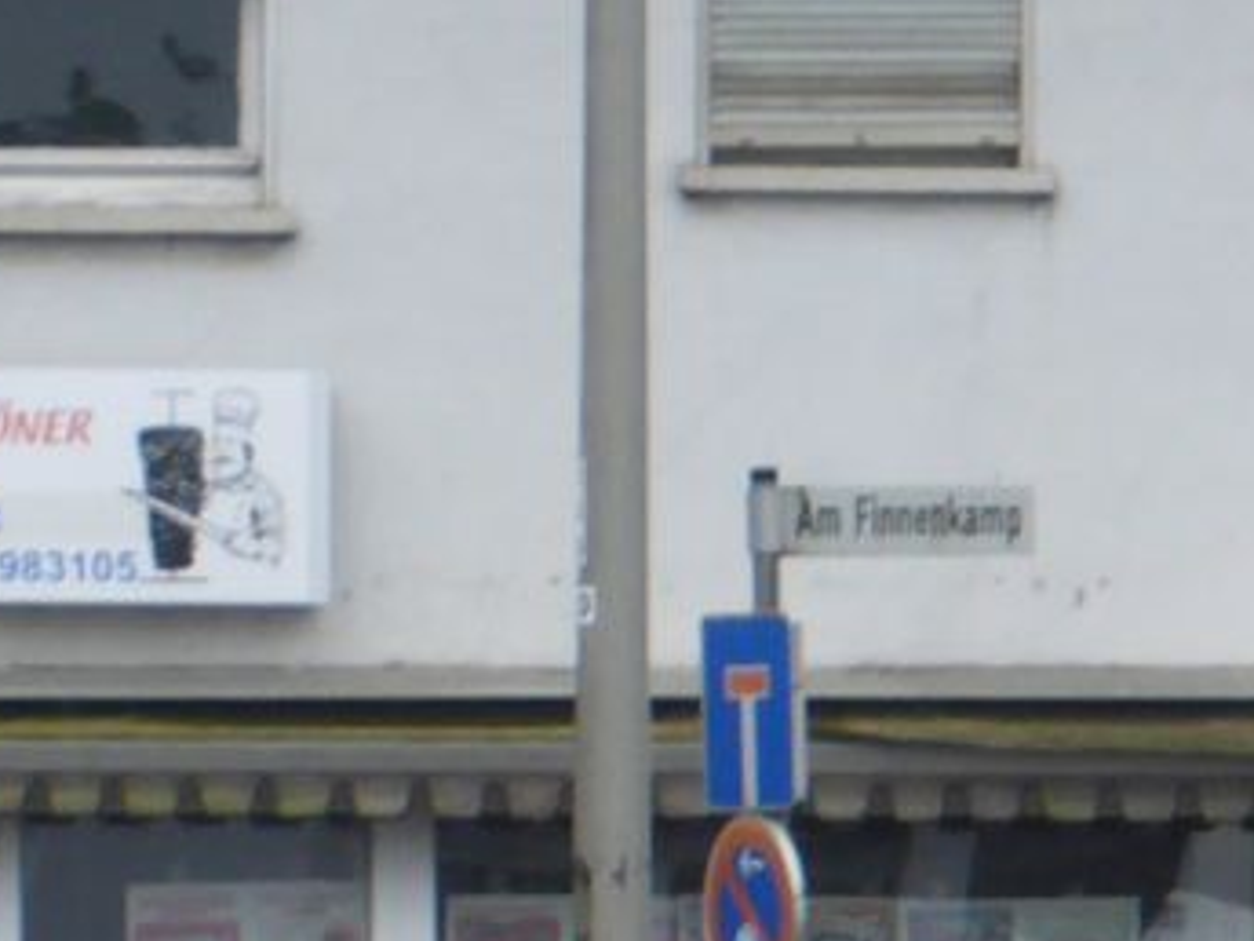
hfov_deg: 2.8
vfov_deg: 2.1
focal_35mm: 709
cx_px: 33
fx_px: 25684
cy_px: 274
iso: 100
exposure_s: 1/80
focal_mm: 21.8
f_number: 5.4
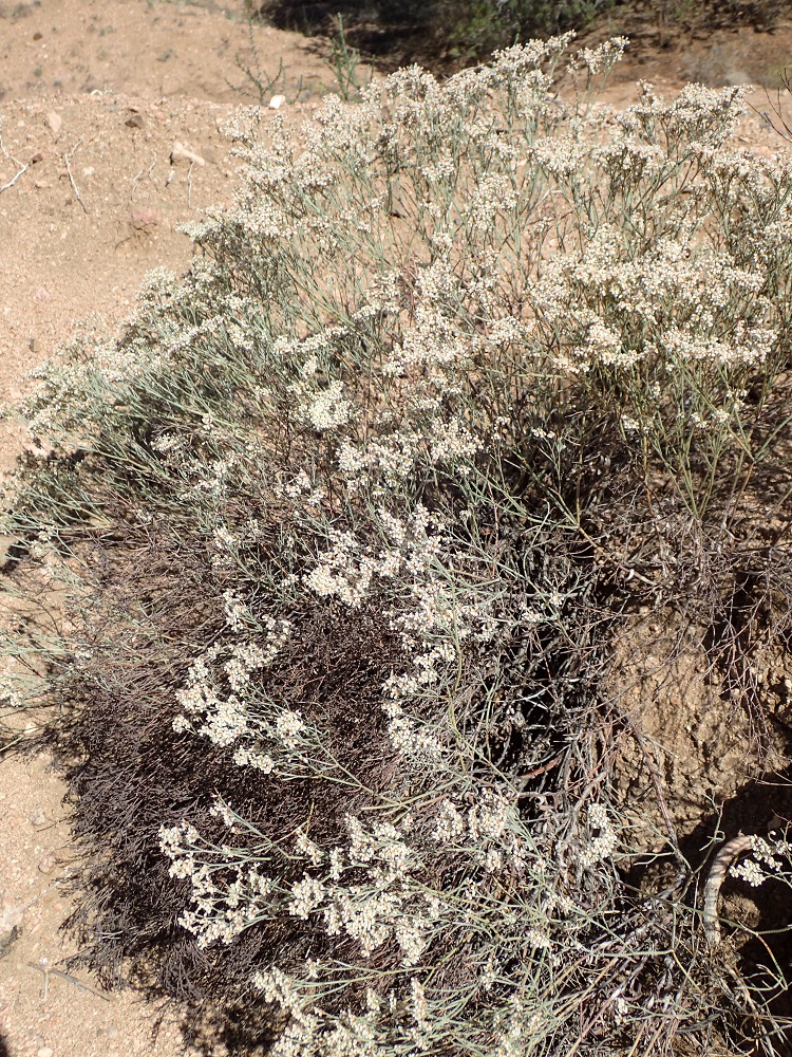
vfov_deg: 49.0
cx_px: 396
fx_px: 1159
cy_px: 528
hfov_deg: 37.7
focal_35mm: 38
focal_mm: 6.86
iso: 100
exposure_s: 1/1000
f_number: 3.5
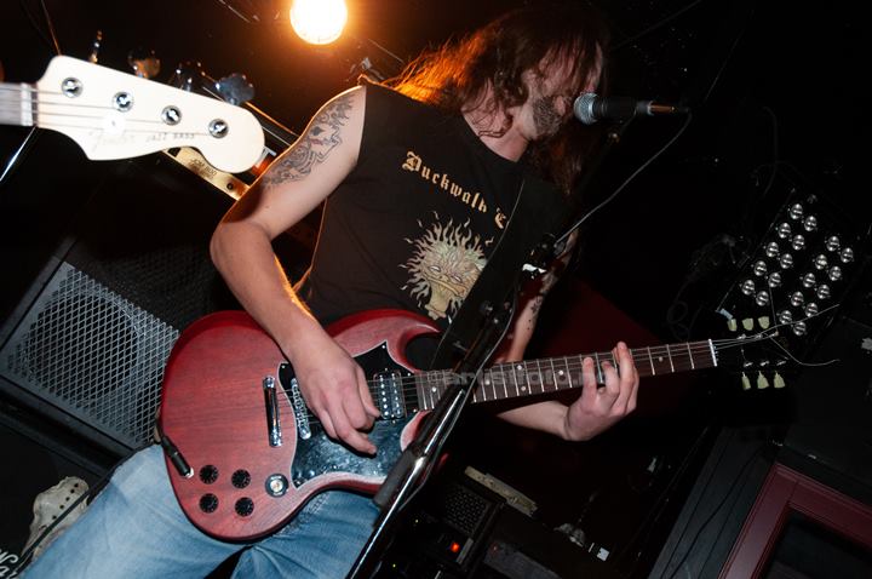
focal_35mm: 40
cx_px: 436
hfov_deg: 48.0
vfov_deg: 32.9
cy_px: 290
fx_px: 980
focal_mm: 27
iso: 200
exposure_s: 1/60
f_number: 5
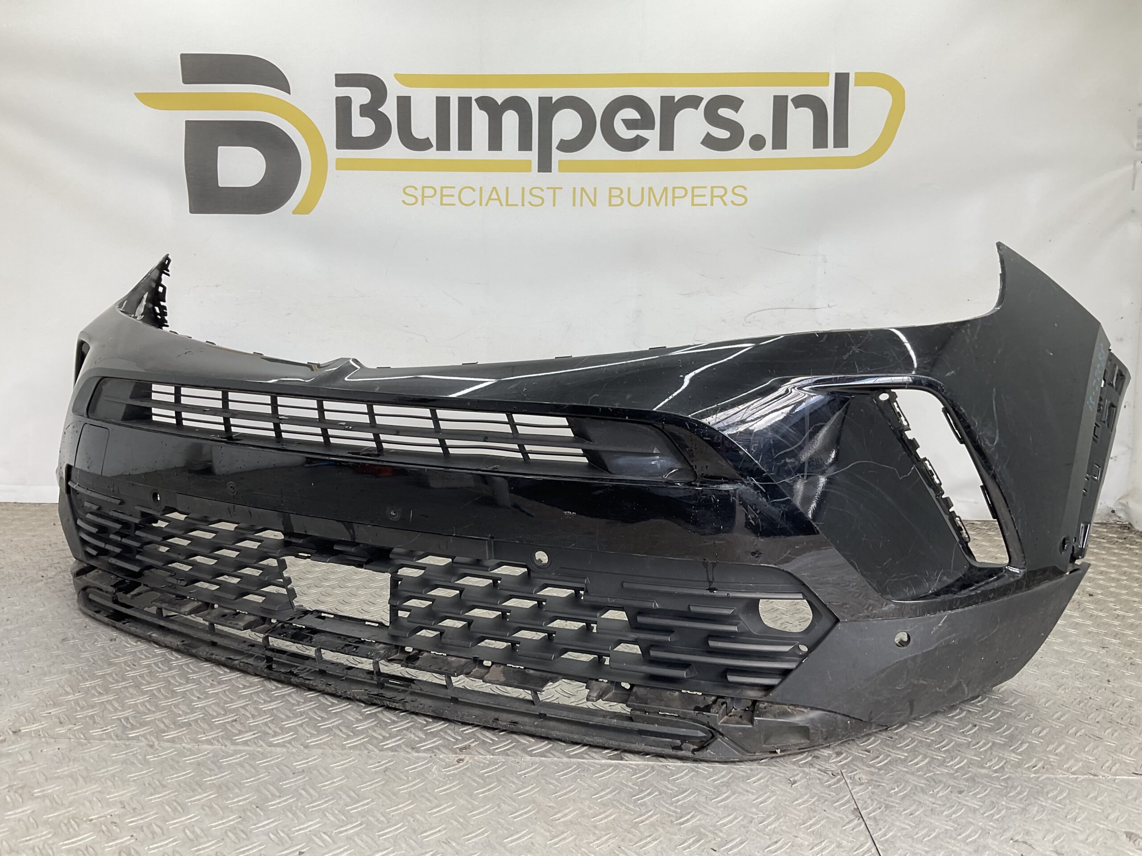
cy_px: 428
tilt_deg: -9.3
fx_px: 957
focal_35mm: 29
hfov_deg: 61.7
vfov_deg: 48.2
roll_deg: -2.3
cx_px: 571
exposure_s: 1/100
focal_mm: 3
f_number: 1.8
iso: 16
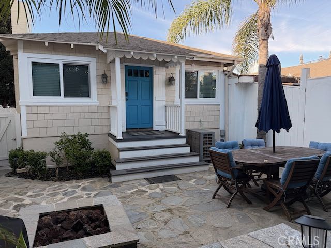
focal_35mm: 24
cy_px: 124
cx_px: 166
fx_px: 229
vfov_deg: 56.8
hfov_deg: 71.6
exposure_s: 1/448
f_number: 1.78
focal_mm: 6.76
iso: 100
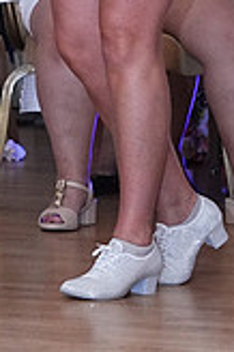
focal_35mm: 301
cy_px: -99
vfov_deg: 6.8
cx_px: -74
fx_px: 2941
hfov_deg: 4.5
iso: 5000
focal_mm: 57
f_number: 4
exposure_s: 1/200
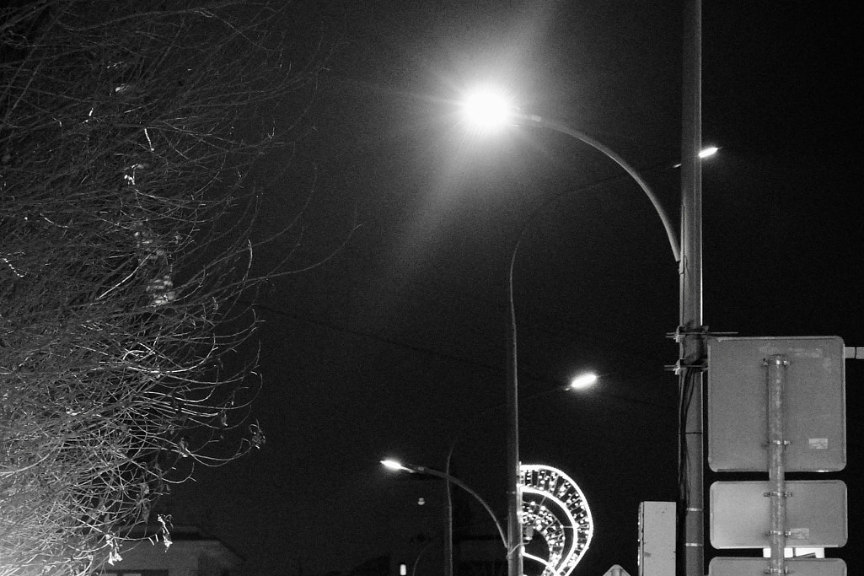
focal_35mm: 228
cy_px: 369
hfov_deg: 9.0
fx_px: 5471
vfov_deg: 6.0
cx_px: 209
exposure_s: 1/100
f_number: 7.1
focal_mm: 146
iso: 20000
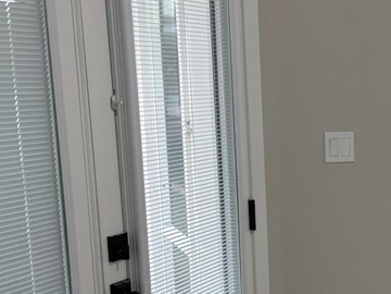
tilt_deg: -11.0
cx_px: 482
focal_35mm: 74
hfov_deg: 23.8
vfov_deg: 19.6
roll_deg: -1.0
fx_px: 836
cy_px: 250
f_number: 1.6
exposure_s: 1/151
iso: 64
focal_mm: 5.96
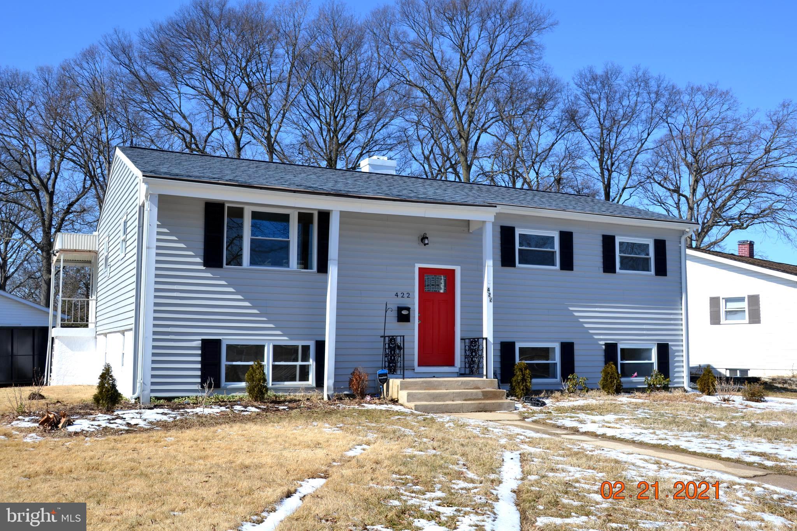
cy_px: 266
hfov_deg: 53.1
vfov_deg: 36.9
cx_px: 398
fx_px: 797
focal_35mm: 36
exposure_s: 1/250
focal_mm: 24
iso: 100
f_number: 8
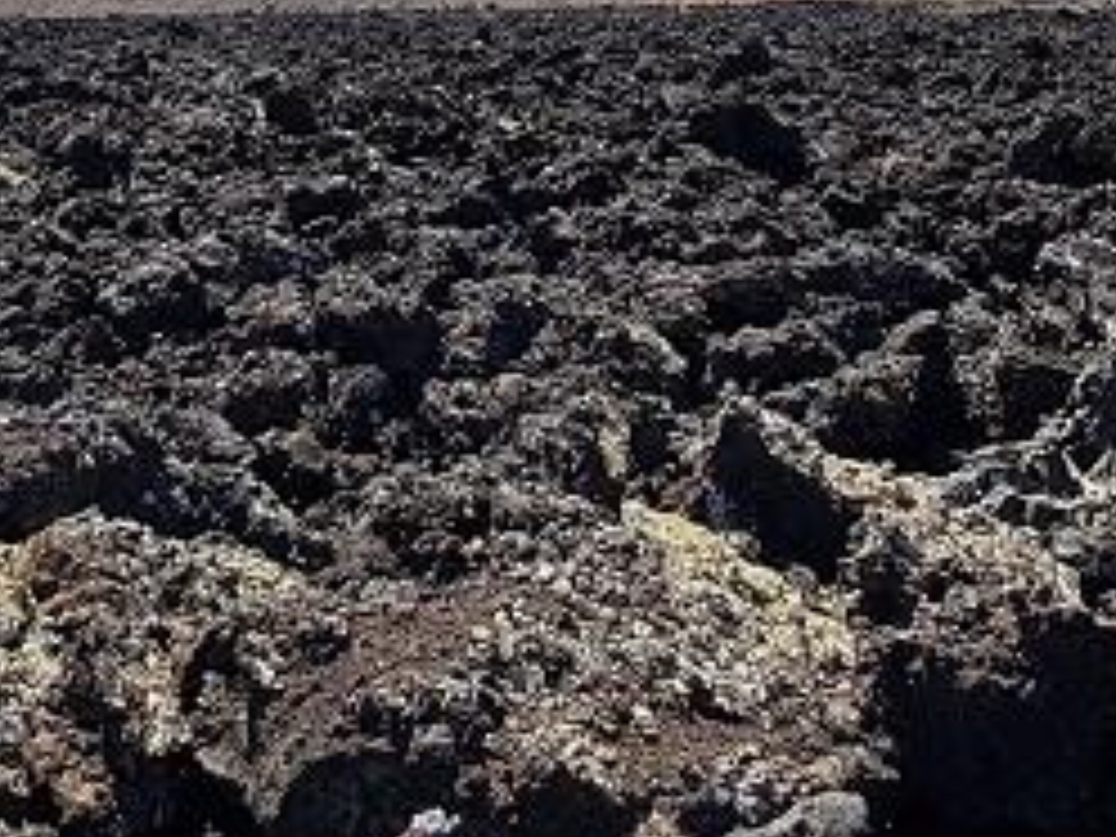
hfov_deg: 23.2
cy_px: 18
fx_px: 2708
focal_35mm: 84
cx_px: 360
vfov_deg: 17.2
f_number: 1.7
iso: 50
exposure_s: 1/2312
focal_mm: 4.2
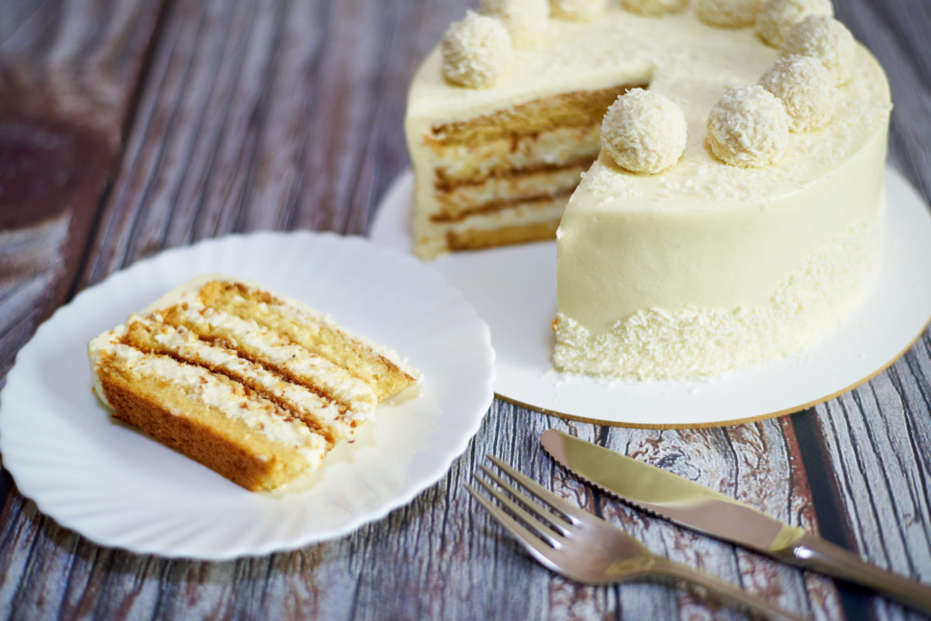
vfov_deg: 27.0
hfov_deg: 39.6
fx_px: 1293
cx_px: 466
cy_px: 310
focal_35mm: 50
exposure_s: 1/50
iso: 400
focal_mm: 50
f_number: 2
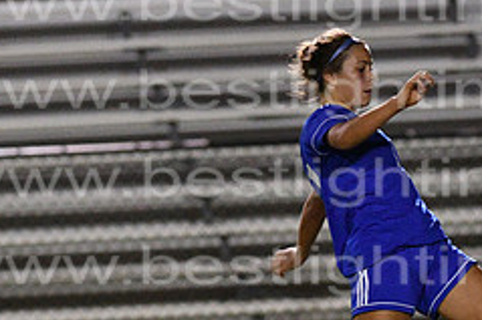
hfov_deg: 1.9
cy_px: 226
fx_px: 14623
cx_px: 409
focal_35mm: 1093
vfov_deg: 1.3
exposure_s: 1/640
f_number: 3.5
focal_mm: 300
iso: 10000
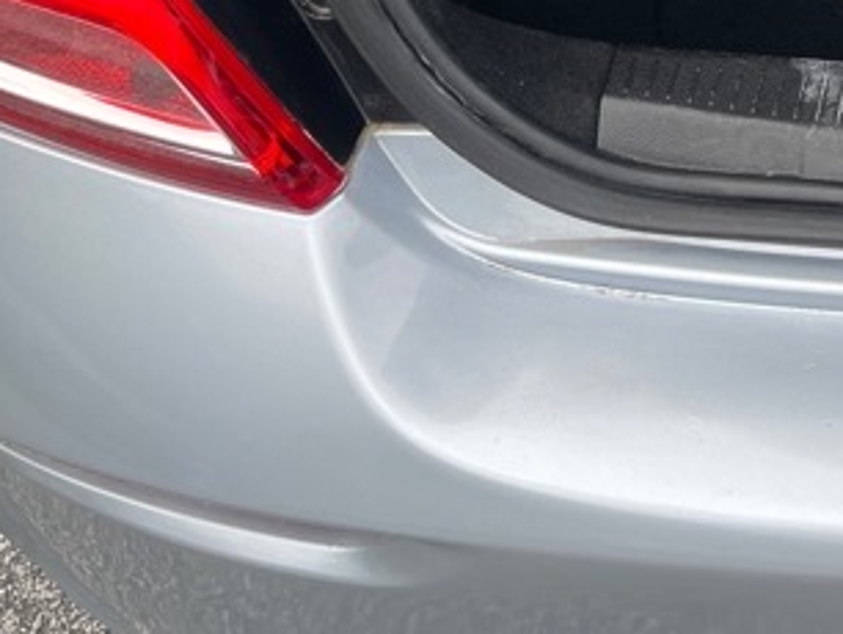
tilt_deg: -38.2
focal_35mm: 87
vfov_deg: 15.7
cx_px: 1295
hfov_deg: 19.4
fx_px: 2120
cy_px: -292
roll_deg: -5.6
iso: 50
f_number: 1.6
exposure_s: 1/1238
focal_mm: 5.1
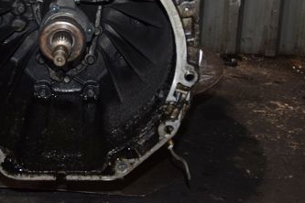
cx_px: 124
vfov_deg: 17.9
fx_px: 635
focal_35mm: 75
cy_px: 21
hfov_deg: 26.9
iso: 800
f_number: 5
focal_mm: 26
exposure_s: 1/60
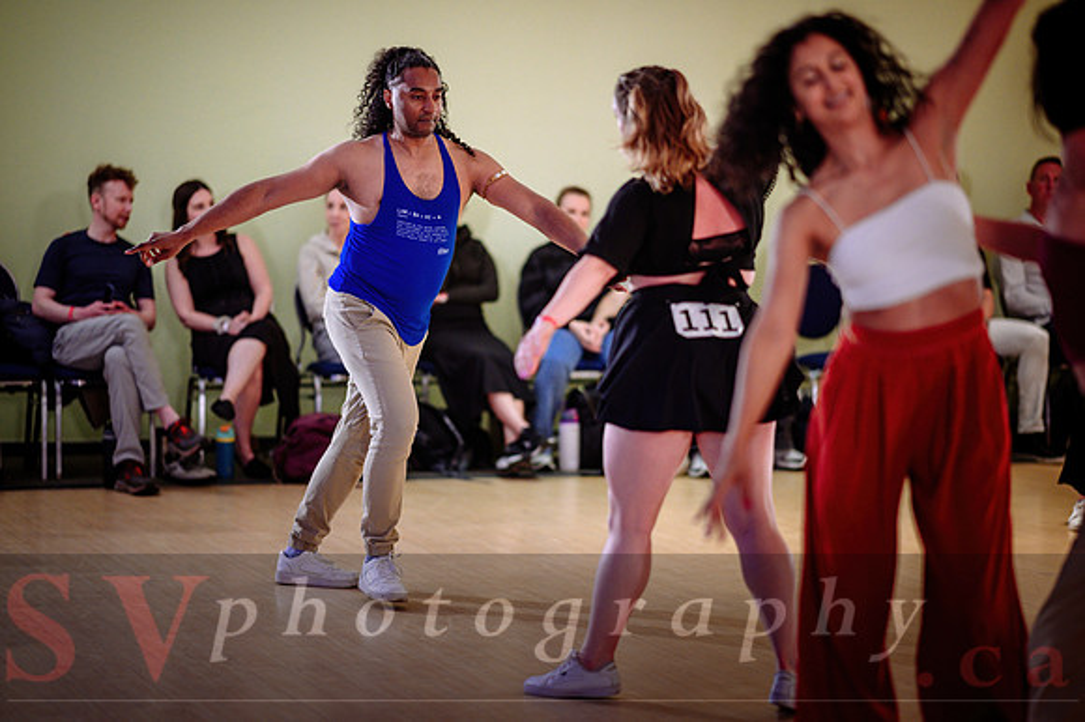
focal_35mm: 105
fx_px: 3163
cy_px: 361
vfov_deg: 13.0
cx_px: 542
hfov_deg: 19.5
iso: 1000
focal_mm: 105
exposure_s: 1/400
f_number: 1.4
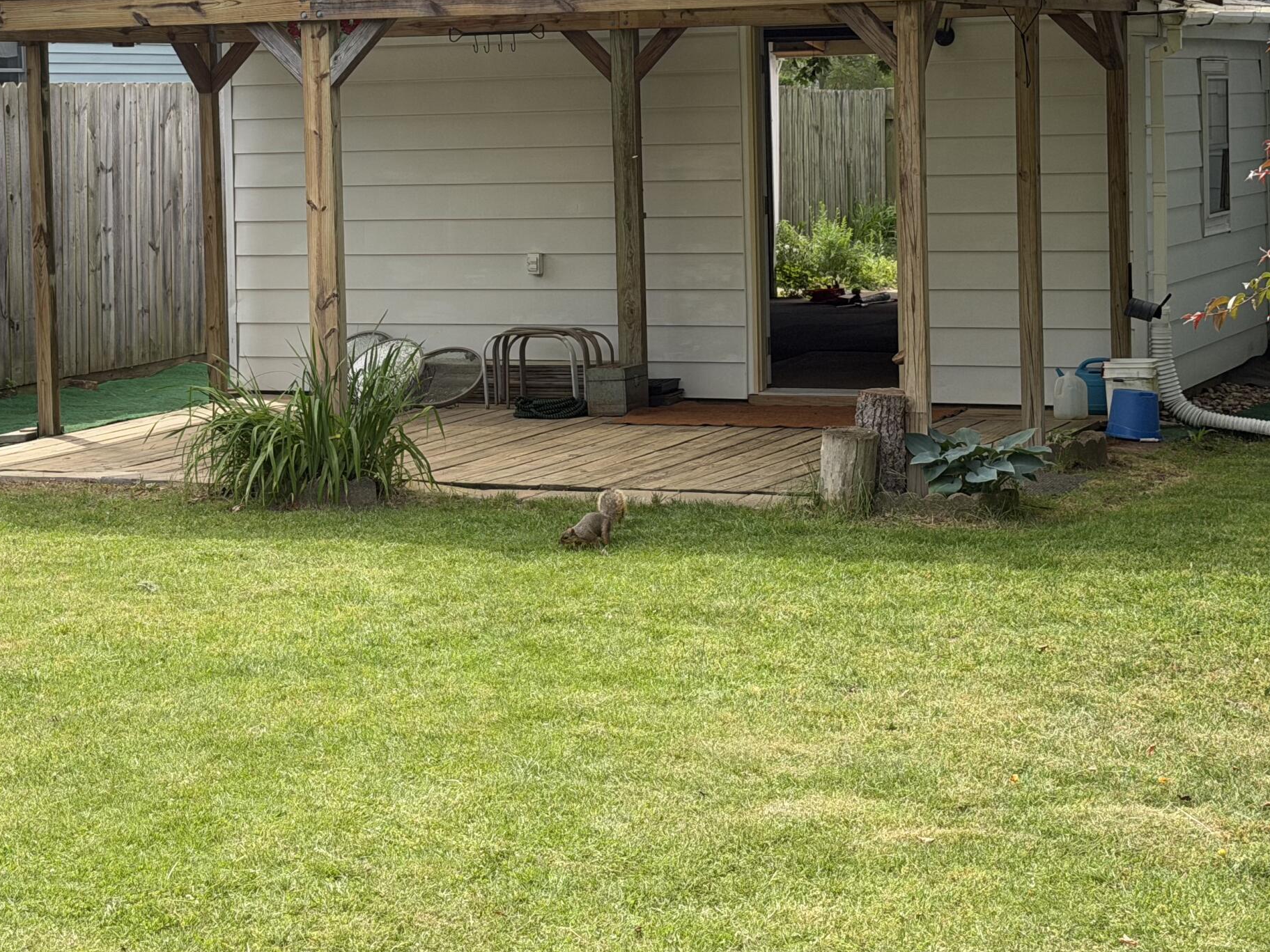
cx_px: 482
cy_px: 224
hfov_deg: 24.7
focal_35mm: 79
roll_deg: +1.4
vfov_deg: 18.5
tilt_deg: -1.9
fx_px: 2898
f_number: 1.78
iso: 100
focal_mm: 6.76
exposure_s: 1/1883
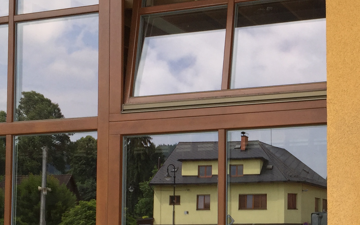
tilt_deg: +4.2
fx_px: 697
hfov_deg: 28.4
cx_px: 281
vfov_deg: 18.1
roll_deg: -2.1
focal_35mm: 71
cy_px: 187
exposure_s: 1/573
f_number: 2.2
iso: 32
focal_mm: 4.15
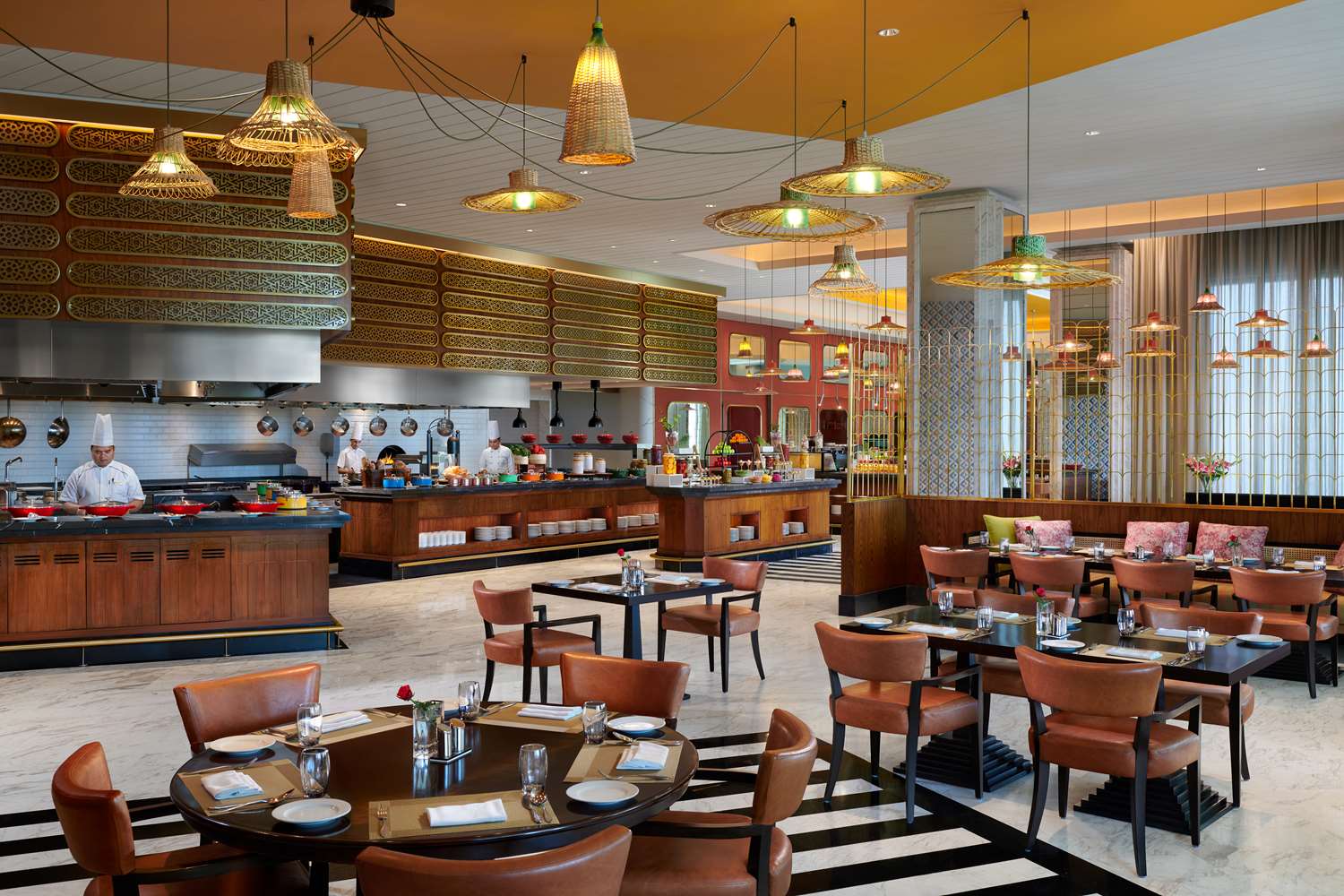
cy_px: 448
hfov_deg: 58.7
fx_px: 1195
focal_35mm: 32
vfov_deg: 41.1
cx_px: 672
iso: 100
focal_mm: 32
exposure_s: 1.3
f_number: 11
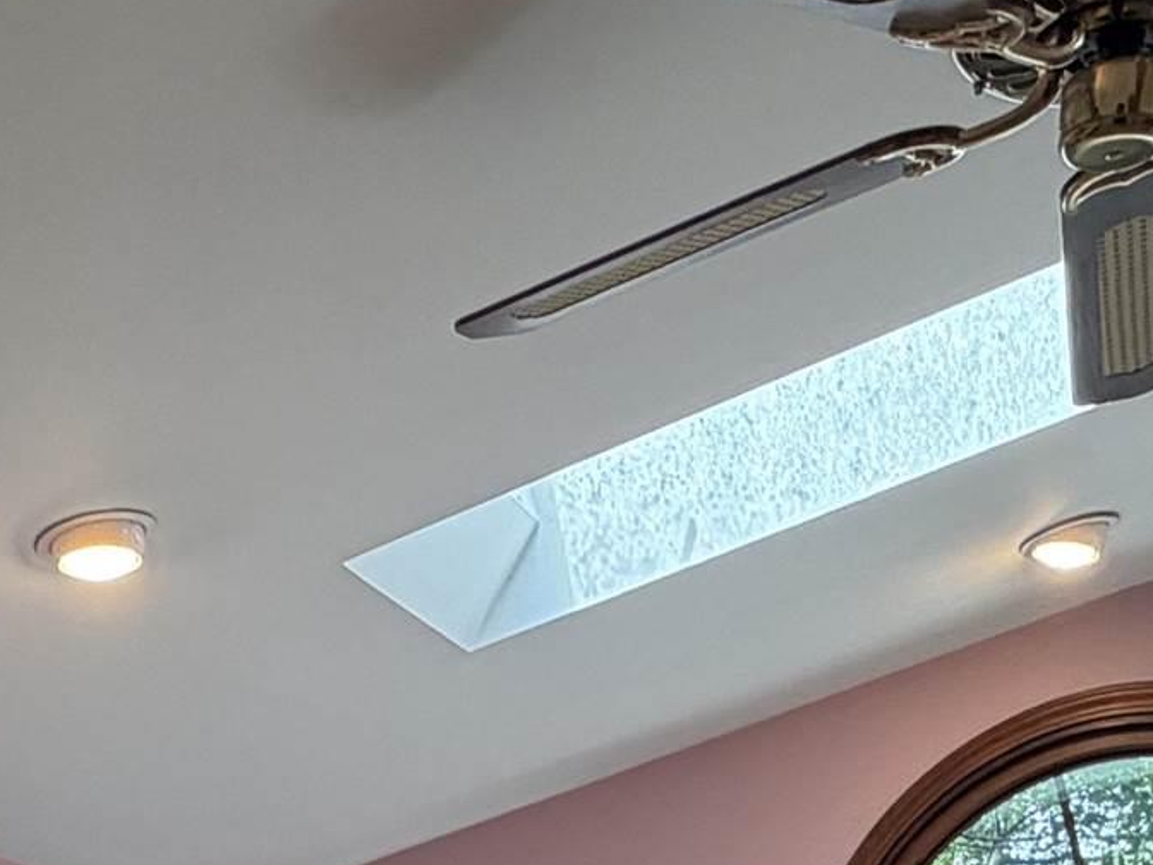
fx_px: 2132
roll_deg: +0.0
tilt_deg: -13.7
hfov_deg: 30.2
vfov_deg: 17.3
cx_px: 446
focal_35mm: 64
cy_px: 1682
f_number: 2.2
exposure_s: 1/120
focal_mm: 2.22
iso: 100
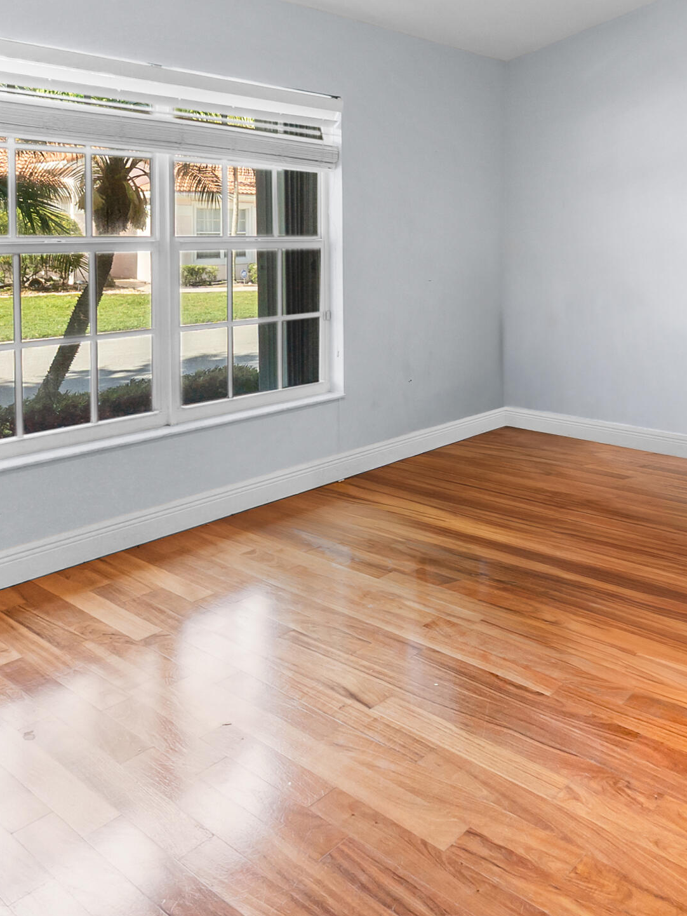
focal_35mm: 30
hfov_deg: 45.6
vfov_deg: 58.2
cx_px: 492
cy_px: 284
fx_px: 794
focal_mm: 10
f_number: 8
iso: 100
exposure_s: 1/2.5
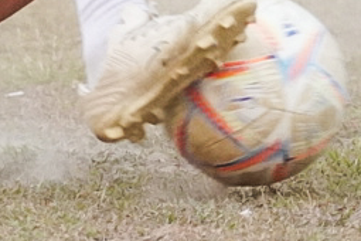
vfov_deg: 1.3
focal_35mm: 1084
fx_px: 10869
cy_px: -481
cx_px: 92
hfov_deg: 1.9
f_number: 5.6
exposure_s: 1/400
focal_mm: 114
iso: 3200
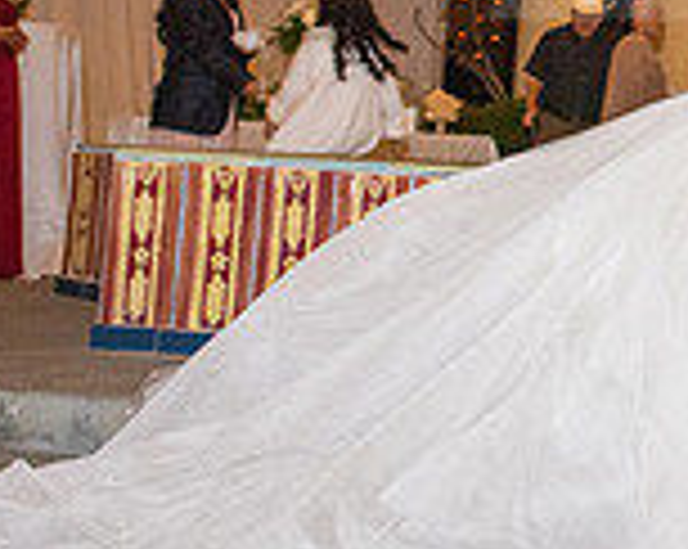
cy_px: -23
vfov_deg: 16.3
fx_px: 1871
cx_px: 978
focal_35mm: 92
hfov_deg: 18.8
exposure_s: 1/160
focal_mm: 24
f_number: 4
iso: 1600
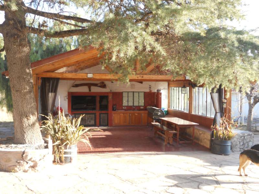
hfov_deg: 49.0
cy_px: 97
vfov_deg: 37.7
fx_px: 284
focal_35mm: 38
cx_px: 130
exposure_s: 1/50
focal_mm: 6.9
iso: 80
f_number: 3.9
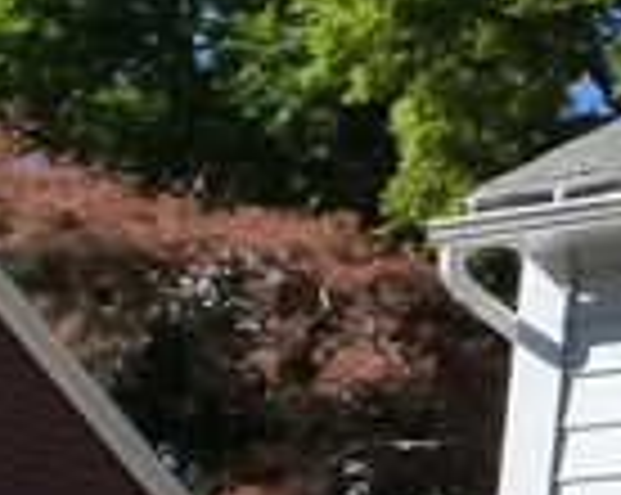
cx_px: 2210
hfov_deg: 6.2
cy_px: 630
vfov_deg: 5.6
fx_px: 5047
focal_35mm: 275
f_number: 5.6
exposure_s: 1/500
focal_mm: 6.8
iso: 250
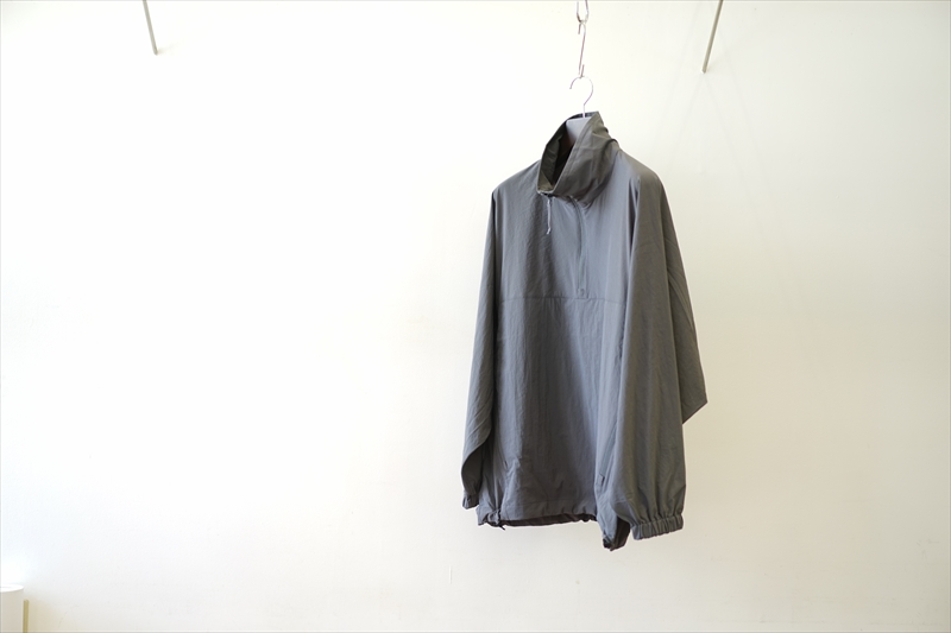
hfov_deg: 36.3
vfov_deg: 24.6
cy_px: 316
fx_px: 1453
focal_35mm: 55
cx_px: 476
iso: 50
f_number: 2
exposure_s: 1/40
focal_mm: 55
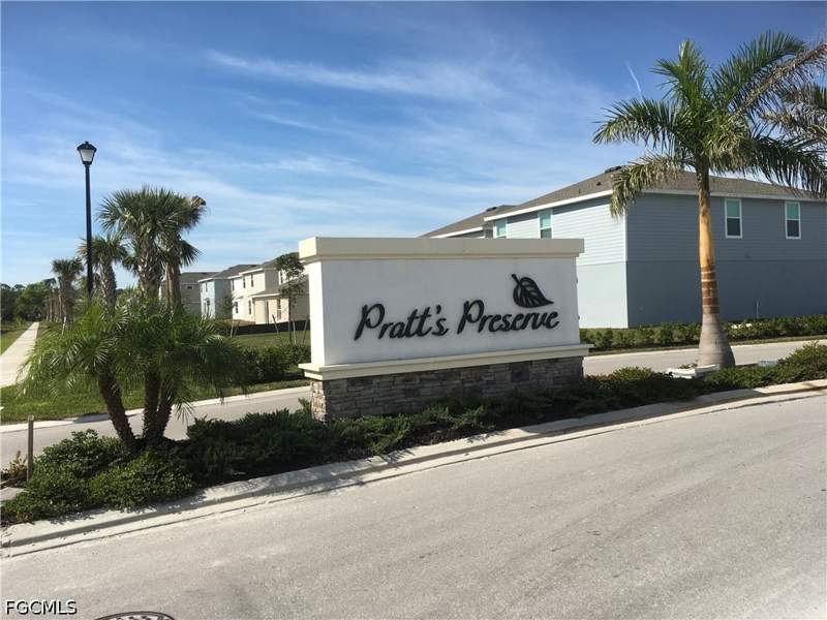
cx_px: 414
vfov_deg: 48.2
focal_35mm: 29
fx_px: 693
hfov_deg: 61.7
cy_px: 310
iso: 25
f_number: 2.2
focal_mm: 4.15
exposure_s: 1/2262
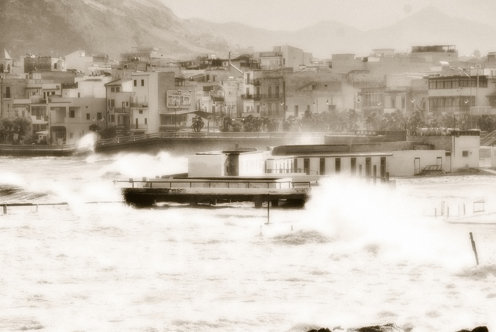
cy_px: 166
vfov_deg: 13.1
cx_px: 248
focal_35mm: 105
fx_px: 1448
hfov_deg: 19.4
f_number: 8
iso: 400
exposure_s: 1/1000
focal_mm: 70
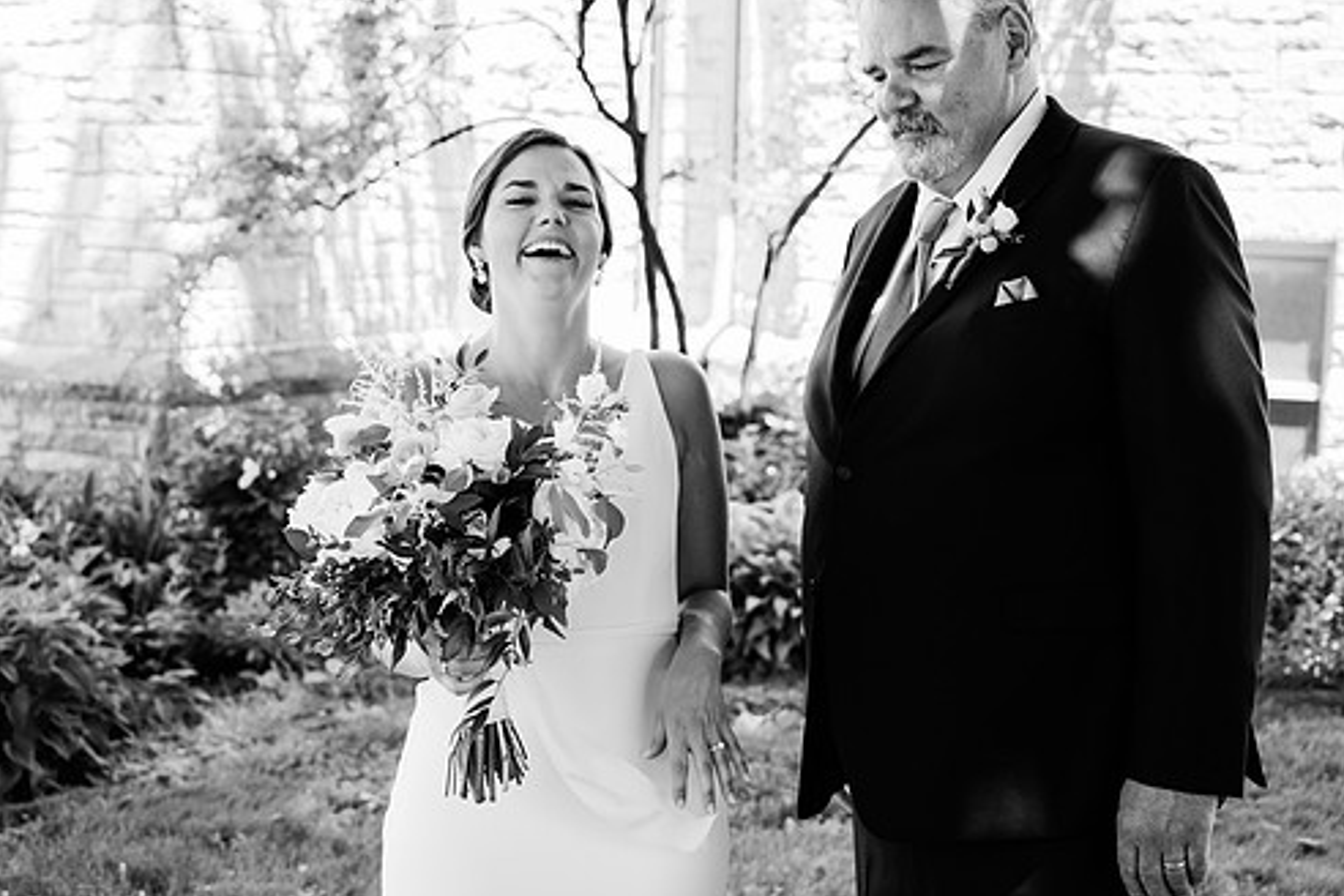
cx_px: 677
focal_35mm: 53
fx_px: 1979
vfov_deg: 25.5
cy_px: 380
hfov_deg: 37.5
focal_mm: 45
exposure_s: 1/320
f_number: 4
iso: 320
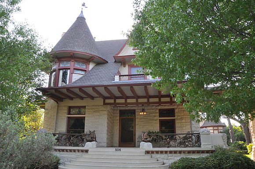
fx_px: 191
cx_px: 128
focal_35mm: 27
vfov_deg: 47.8
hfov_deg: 67.5
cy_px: 84
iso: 200
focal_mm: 18
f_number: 7.1
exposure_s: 1/50
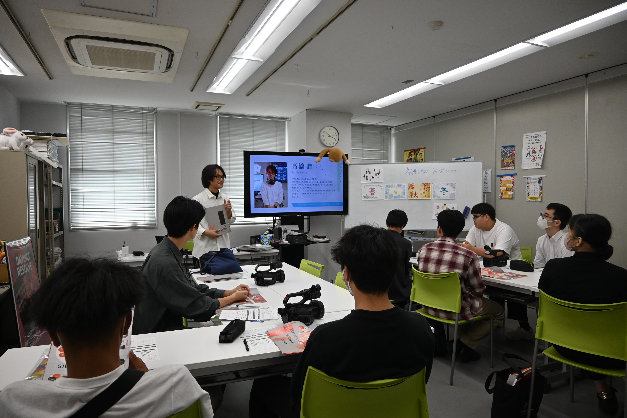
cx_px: 314
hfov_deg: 73.7
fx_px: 418
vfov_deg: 53.1
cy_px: 209
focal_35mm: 24
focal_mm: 16
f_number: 3.5
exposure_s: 1/250
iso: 400
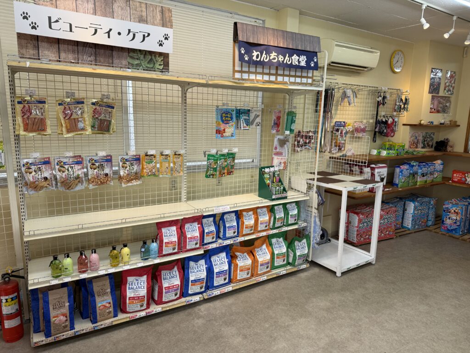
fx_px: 326
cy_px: 176
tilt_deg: -10.5
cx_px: 235
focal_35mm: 24
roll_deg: -0.5
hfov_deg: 71.6
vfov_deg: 56.8
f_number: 1.78
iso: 64
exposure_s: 1/196
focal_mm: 6.76
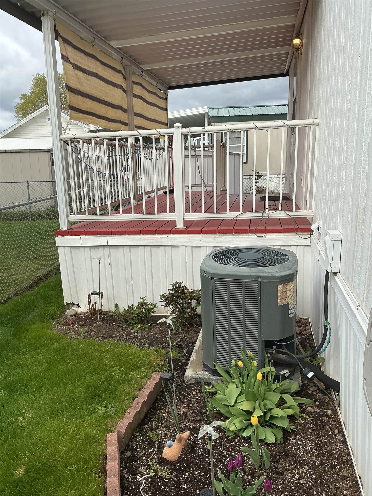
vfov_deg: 61.7
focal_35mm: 29
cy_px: 248
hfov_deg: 48.2
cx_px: 186
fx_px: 416
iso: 25
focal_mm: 3
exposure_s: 1/1221
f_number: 1.8
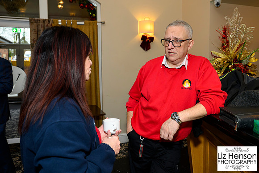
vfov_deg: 42.3
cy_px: 80
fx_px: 223
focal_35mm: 31
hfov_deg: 60.3
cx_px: 138
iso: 1250
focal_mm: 28.5
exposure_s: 1/160
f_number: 4
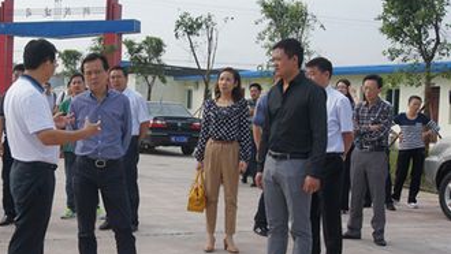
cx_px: 111
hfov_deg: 35.7
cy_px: 127
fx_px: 682
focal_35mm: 57
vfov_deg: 21.1
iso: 200
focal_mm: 24
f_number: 11
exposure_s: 1/250
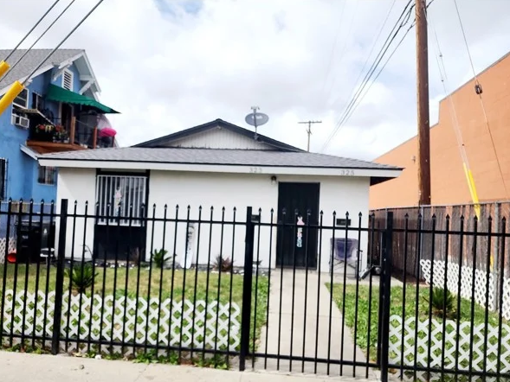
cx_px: 241
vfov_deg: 54.8
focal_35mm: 25
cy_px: 206
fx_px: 368
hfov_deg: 69.3
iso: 12
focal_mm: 6.4
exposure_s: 1/1429
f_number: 1.8
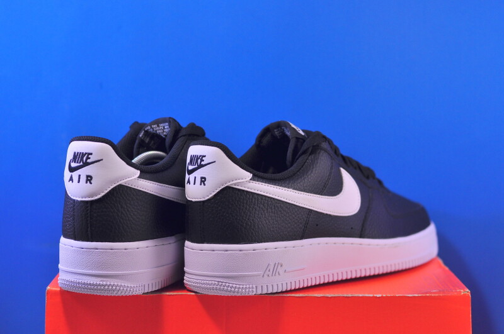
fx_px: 1049
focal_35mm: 75
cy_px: 167
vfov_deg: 18.1
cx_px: 252
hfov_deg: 27.0
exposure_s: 1/250
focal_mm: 50
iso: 250
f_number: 3.2
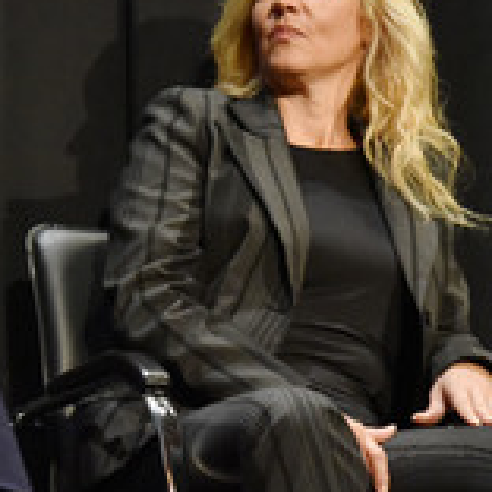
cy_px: 199
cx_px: 17
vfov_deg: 8.4
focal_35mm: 209
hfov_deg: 8.3
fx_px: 3361
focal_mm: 85
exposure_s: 1/100
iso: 6400
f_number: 4.5
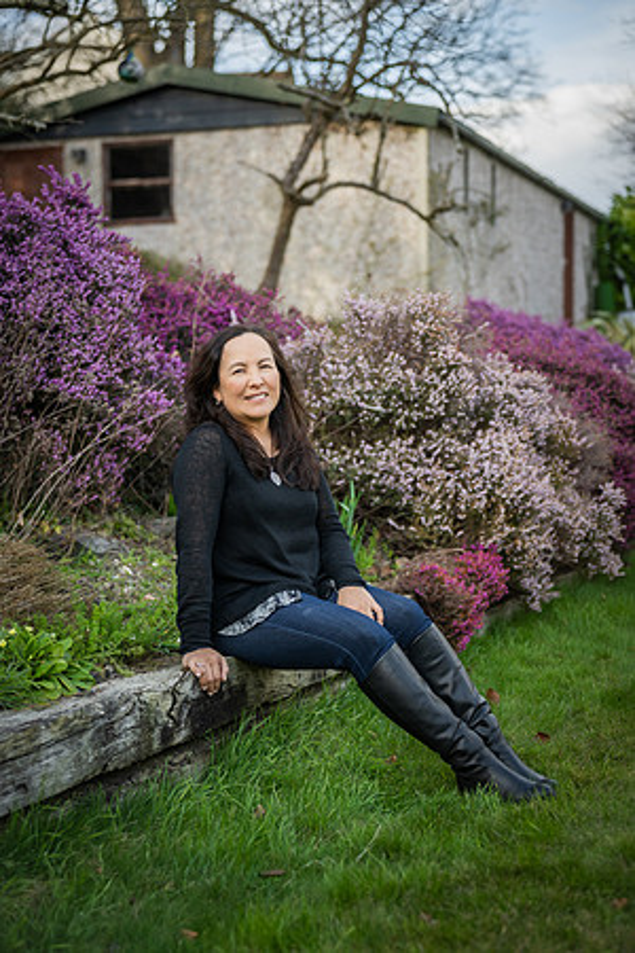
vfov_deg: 33.9
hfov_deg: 23.0
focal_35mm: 59
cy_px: 476
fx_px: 1561
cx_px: 318
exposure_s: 1/800
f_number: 2.4
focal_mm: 59
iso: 200
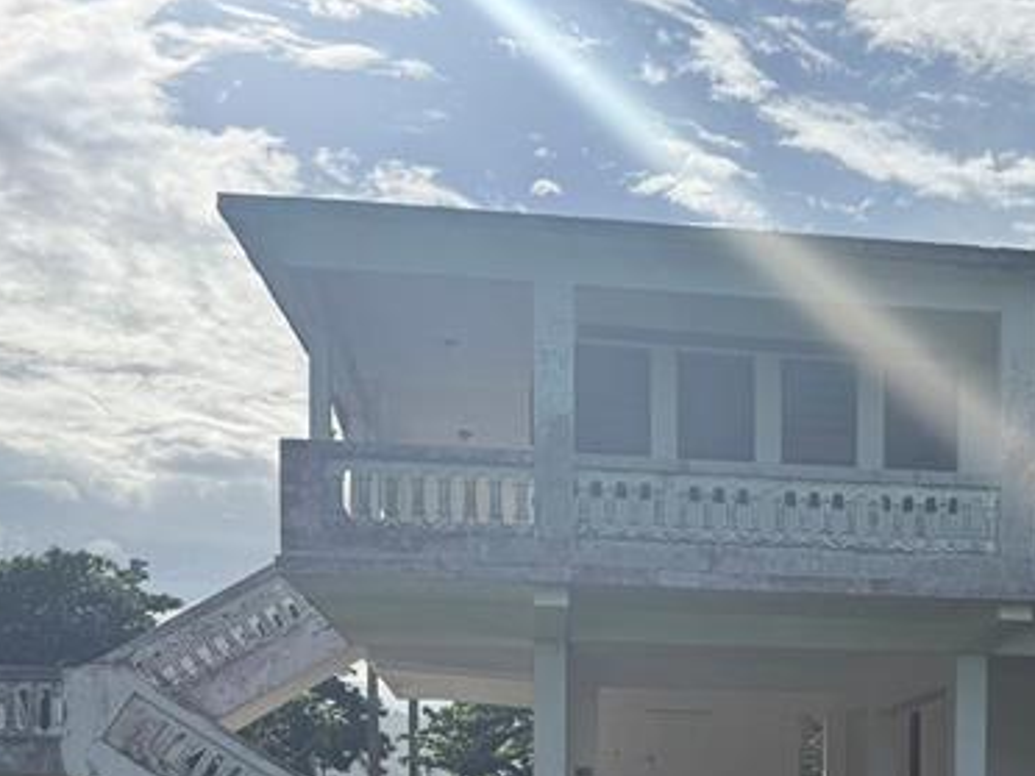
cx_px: 935
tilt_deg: +0.5
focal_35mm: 66
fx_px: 1973
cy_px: 837
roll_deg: -1.4
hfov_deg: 28.3
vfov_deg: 21.2
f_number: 1.78
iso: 100
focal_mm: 6.76
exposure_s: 1/14286
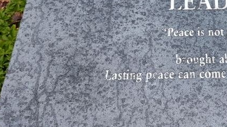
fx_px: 283
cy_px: 3
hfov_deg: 40.9
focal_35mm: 47
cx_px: 198
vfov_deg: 24.4
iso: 113
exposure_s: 1/200
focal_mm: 5.56
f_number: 1.8
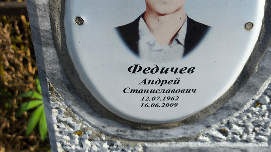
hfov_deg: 37.9
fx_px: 395
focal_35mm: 55
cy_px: 69
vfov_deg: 21.8
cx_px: 136
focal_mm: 4.71
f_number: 1.7
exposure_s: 1/1014
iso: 50
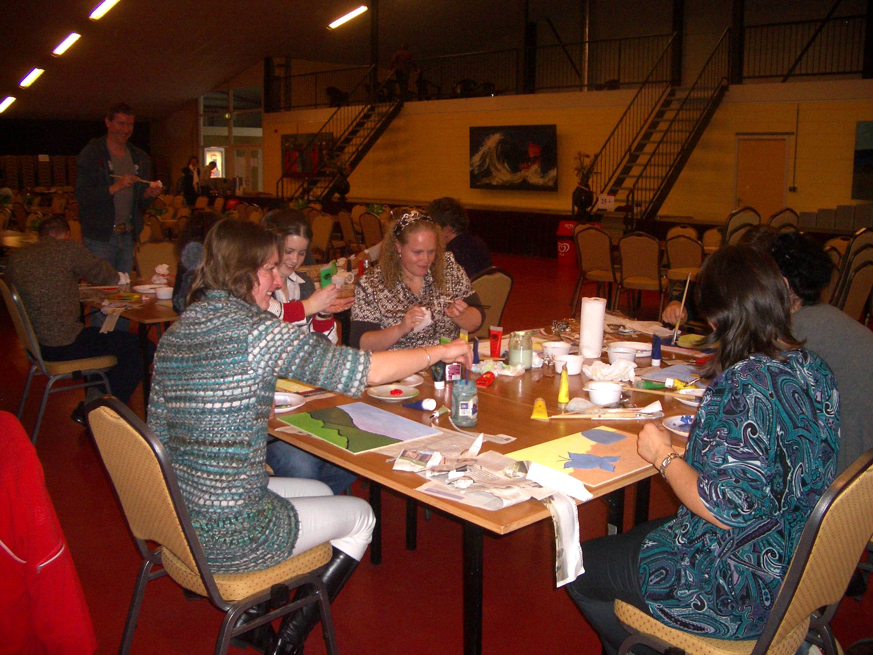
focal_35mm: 35
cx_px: 436
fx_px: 883
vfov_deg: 40.7
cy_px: 328
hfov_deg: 52.6
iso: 100
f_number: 2.6
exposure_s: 1/60
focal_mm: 5.8
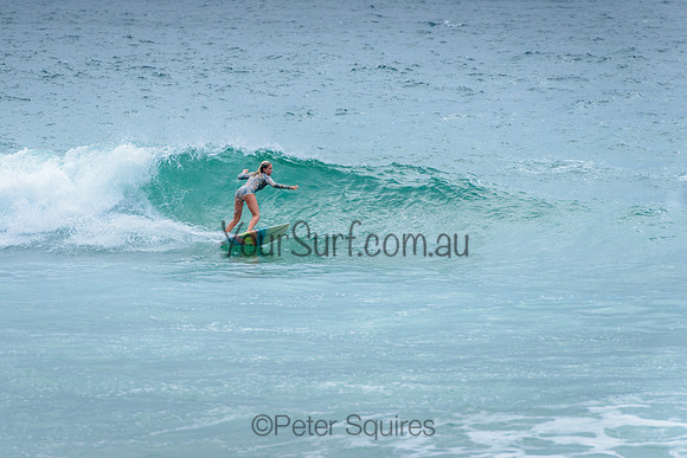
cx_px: 279
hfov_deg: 4.2
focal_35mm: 490
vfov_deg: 2.8
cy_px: 191
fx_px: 9355
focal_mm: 400
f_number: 7.1
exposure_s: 1/1600
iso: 500
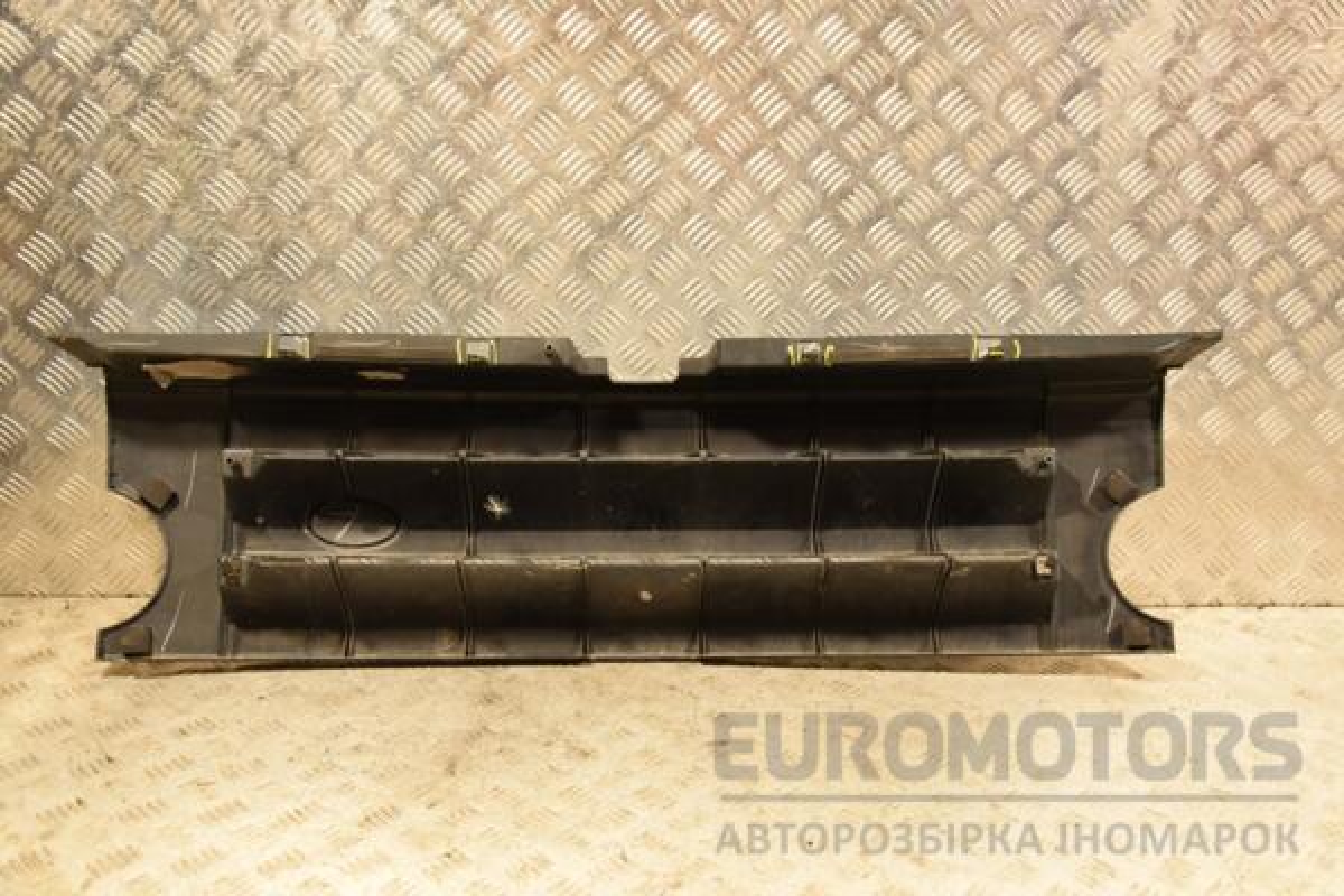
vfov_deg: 36.9
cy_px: 448
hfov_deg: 53.1
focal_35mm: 36
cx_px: 672
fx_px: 1344
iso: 800
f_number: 5
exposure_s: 1/125
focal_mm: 24
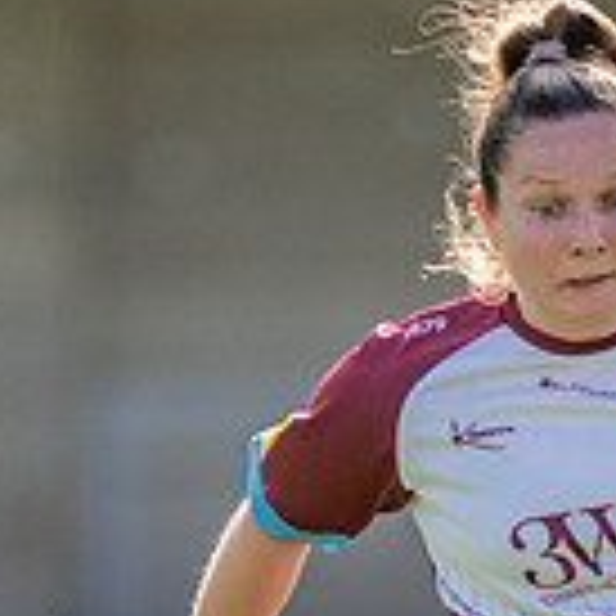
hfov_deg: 1.3
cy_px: 1059
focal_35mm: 1381
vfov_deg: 1.3
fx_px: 27804
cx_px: 587
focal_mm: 300
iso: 200
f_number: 2.8
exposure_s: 1/3200
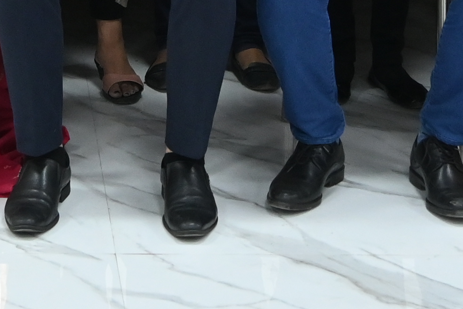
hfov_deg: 11.5
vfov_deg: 7.5
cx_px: 72
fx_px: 2288
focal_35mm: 178
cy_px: -277
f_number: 3.5
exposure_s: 1/125
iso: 800
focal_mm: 21
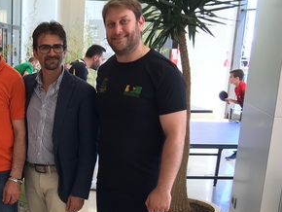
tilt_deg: -14.2
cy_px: 186
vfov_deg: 23.9
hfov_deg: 30.7
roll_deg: -1.9
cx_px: 29
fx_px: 489
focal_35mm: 60
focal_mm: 4.15
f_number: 2.2
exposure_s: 1/50
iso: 25
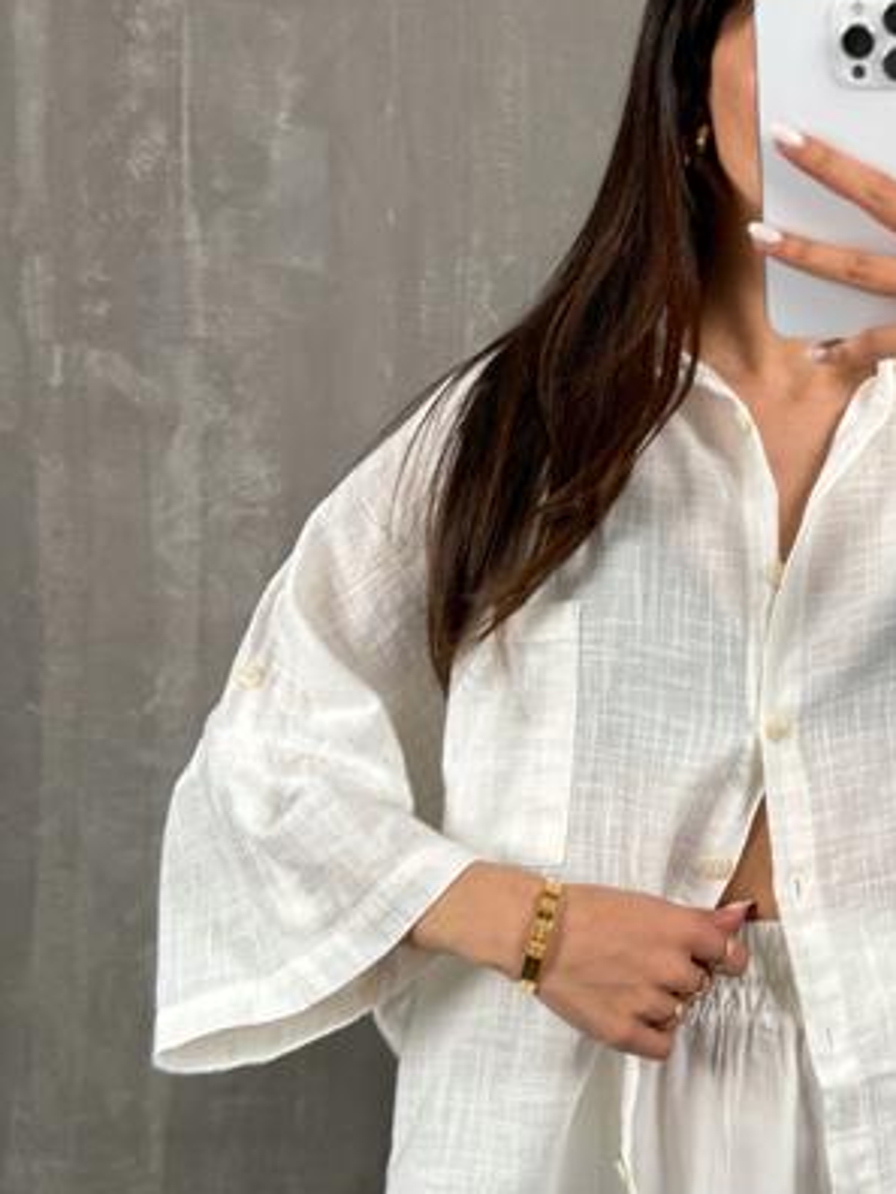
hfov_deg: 24.7
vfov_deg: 33.8
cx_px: 861
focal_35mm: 57
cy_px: 564
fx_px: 1967
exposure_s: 1/121
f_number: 1.78
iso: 80
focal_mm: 6.76
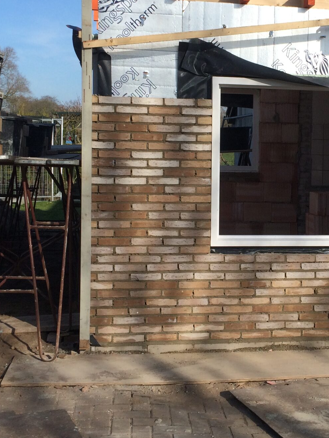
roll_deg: -0.4
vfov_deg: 34.3
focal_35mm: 56
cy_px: 178
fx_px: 710
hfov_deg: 25.6
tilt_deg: -4.7
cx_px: 266
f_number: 2.2
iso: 32
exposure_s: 1/2415
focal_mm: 4.15
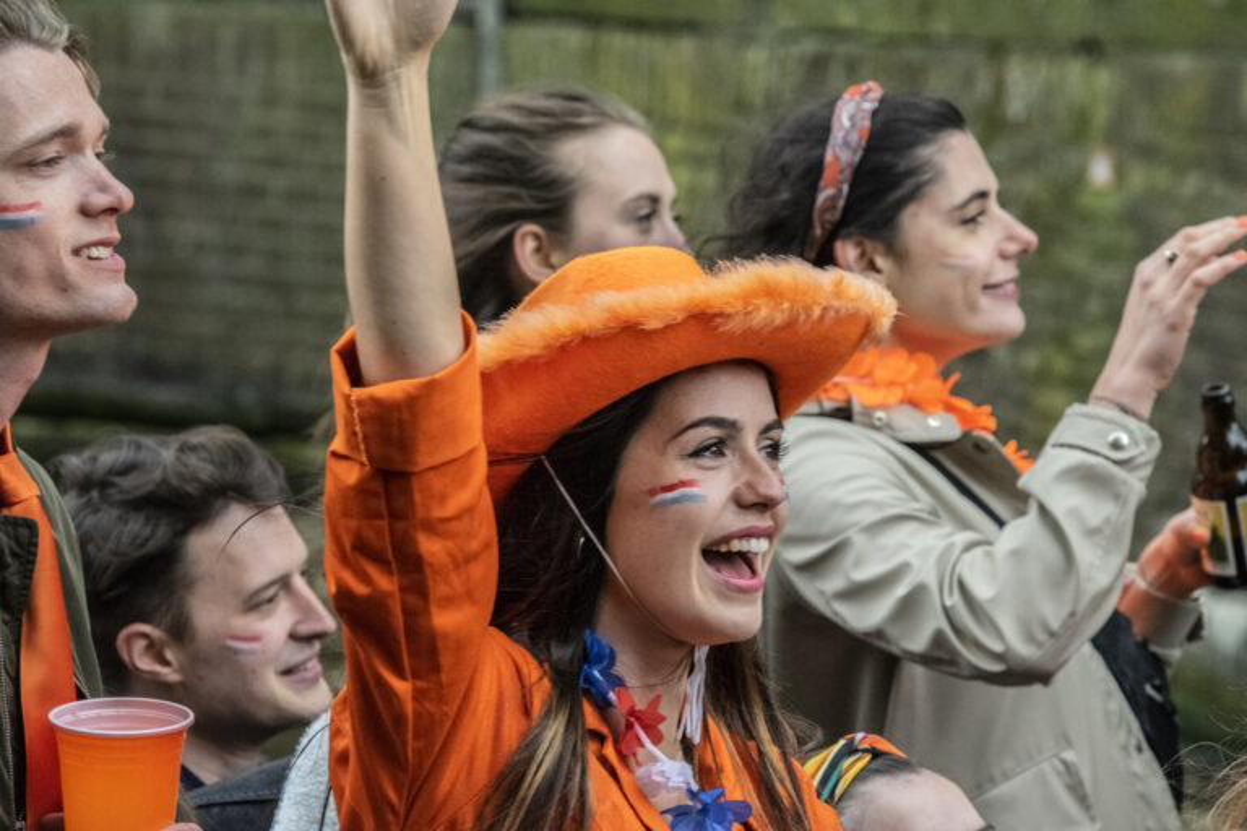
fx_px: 10391
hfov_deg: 6.9
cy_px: 416
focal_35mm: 300
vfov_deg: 4.6
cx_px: 624
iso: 3200
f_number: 8
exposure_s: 1/320
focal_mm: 200
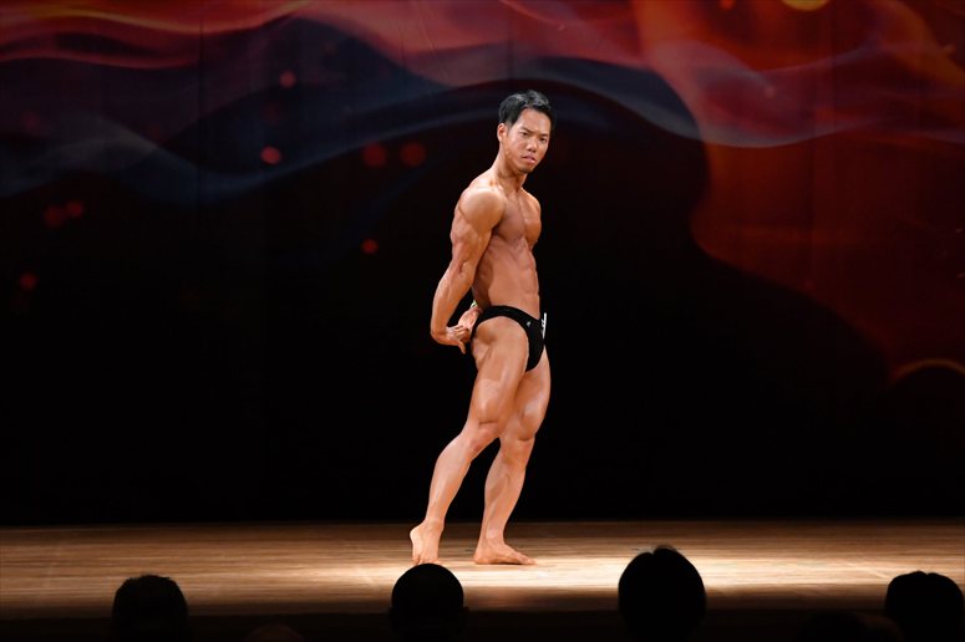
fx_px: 6028
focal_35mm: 225
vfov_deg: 6.1
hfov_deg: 9.2
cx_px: 482
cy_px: 321
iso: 4000
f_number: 5.6
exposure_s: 1/400
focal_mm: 150
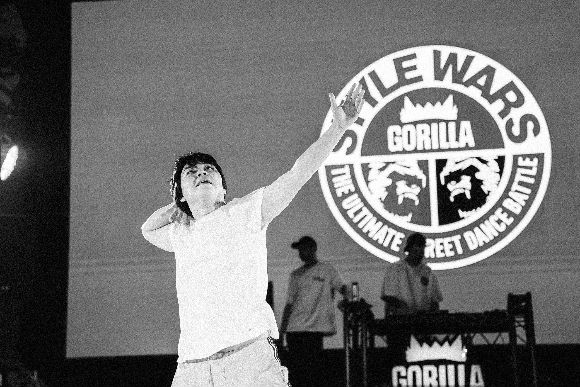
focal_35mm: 70
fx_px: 1128
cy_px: 194
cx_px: 290
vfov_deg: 19.5
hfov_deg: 28.8
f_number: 2.8
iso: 3200
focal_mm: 70
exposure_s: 1/800
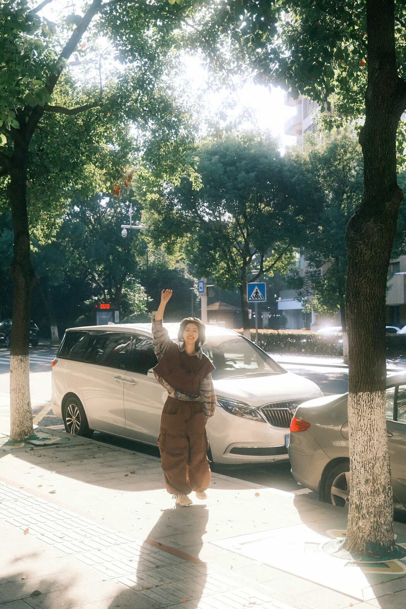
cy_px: 304
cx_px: 203
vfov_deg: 43.6
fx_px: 761
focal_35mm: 45
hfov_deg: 29.9
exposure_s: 1/1000
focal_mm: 30.2
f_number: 2.8
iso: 500
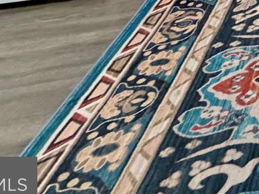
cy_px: -270
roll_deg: +0.8
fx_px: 516
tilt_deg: -0.1
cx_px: 519
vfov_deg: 14.3
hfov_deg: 18.4
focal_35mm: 69
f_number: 2.2
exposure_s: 1/60
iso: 500
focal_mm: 2.22
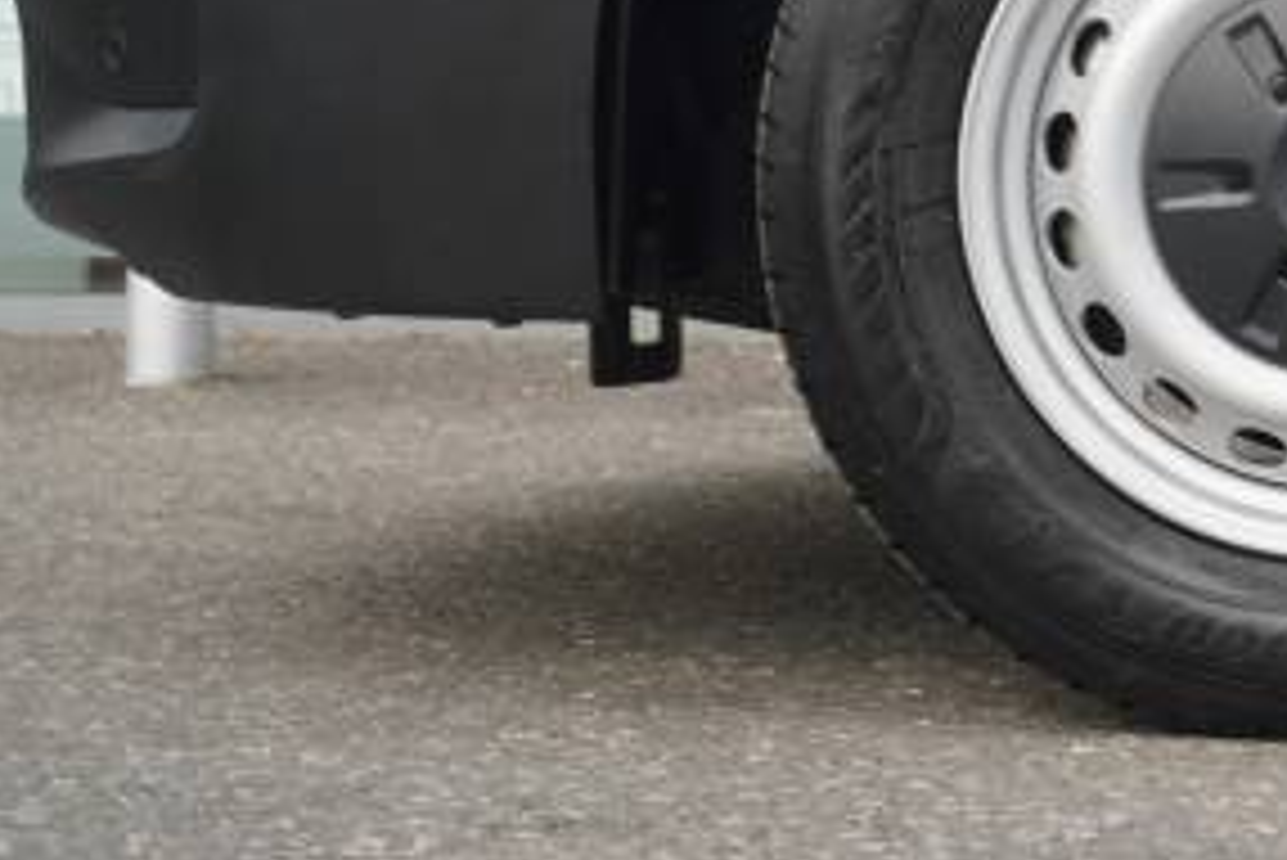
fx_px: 4077
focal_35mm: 114
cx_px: 1422
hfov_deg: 17.3
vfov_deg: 11.9
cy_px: 63
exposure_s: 1/60
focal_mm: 34
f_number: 5.6
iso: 100
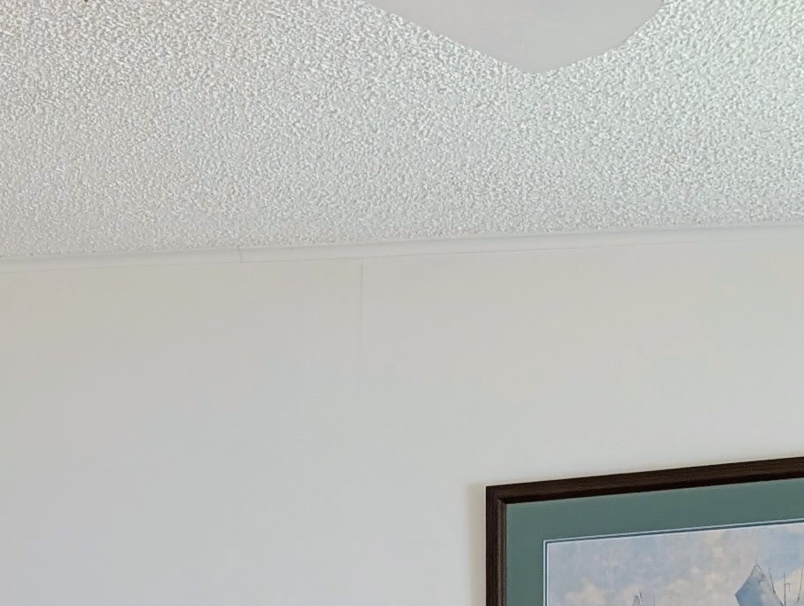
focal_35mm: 108
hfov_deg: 16.0
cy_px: 1051
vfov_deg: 12.6
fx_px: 2512
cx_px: -547
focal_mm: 6.9
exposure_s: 1/24
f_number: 1.68
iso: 52
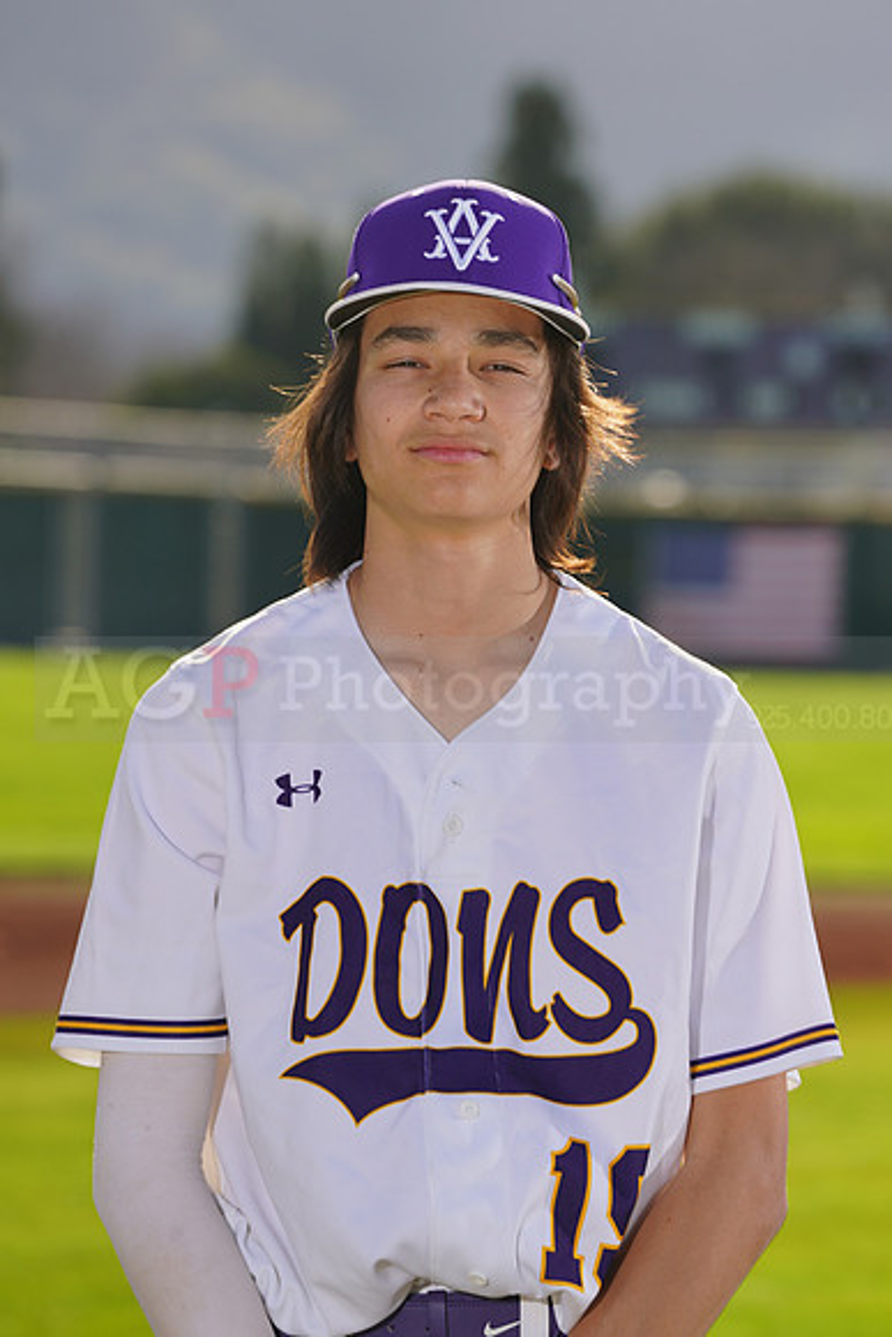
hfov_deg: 5.4
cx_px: 446
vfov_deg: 8.1
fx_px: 9397
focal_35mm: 253
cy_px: 668
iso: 100
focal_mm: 253
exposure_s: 1/250
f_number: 9
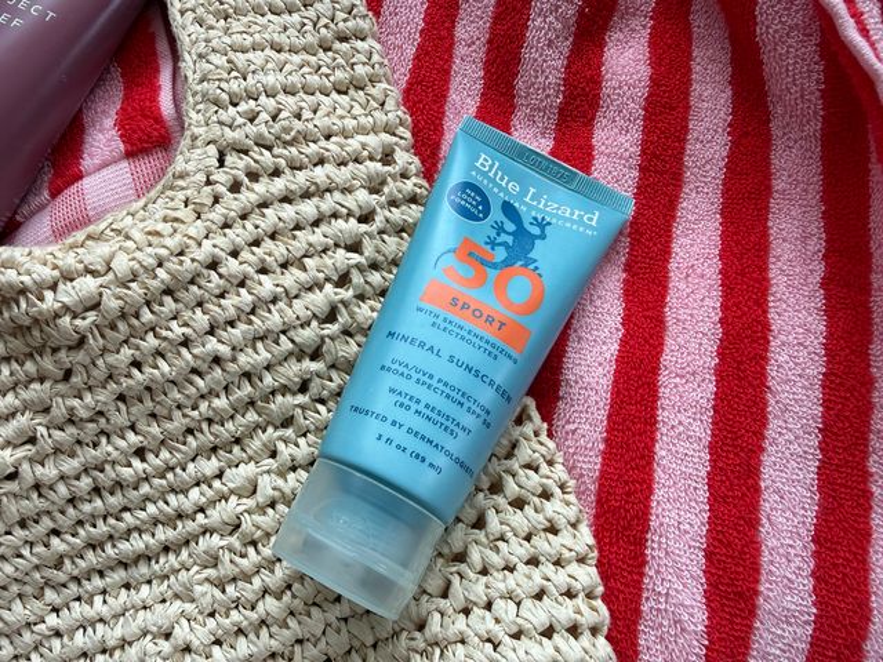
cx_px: 442
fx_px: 638
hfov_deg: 69.4
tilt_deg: -77.2
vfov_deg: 54.9
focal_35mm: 25
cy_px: 331
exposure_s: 1/99
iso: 100
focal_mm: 2.22
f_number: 2.2
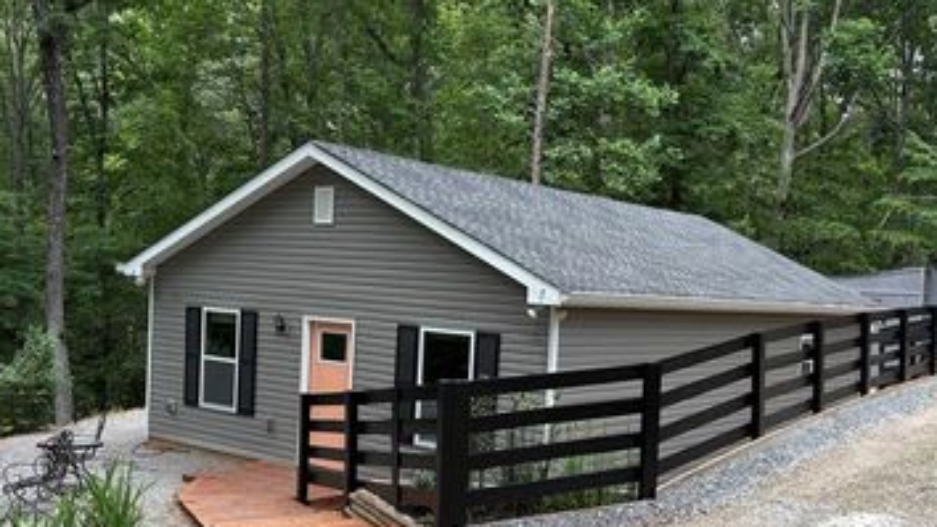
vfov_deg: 29.6
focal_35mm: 40
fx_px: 994
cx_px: 590
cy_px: 322
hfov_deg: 49.9
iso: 64
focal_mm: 5.96
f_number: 1.6
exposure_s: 1/801
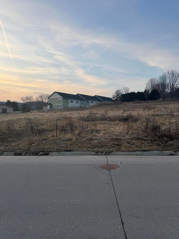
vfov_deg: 71.6
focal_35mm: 24
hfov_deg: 56.8
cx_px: 90
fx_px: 166
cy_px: 120
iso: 80
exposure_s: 1/571
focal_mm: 6.76
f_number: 1.78
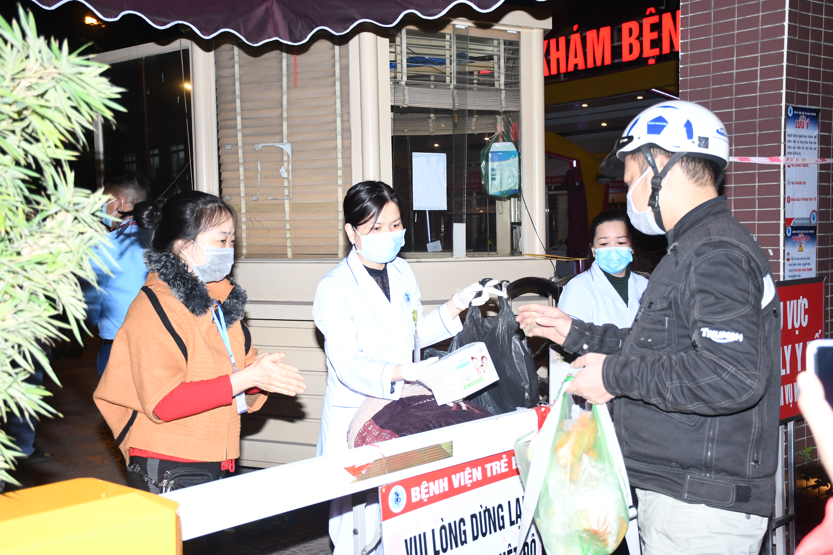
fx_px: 1111
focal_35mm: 48
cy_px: 278
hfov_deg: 41.1
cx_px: 416
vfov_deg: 28.1
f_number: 5
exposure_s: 1/200
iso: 800
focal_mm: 32
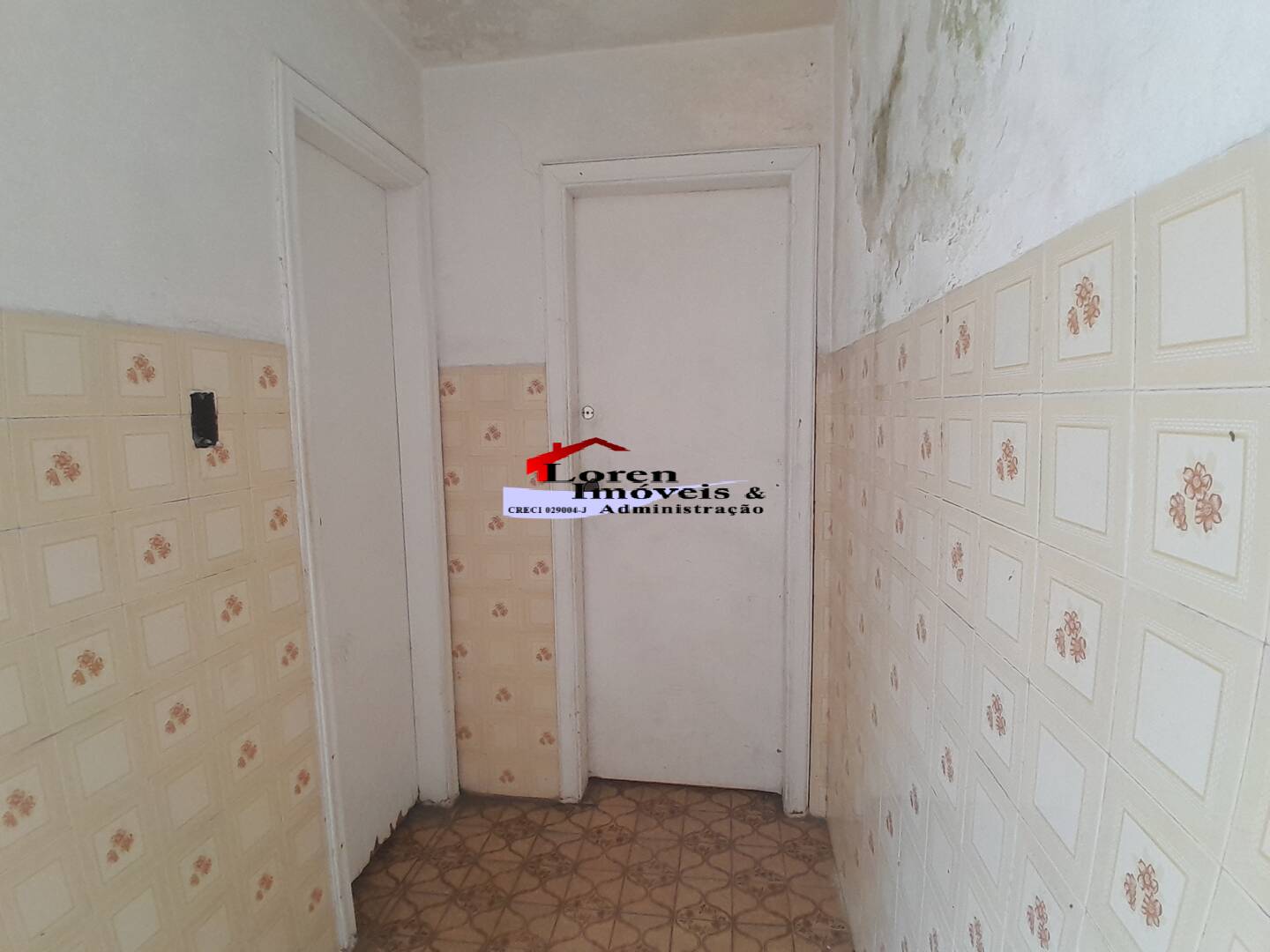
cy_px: 476
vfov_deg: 74.7
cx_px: 635
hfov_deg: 91.0
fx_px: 624
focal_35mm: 17
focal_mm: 1.46
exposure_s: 1/60
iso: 50
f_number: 2.2
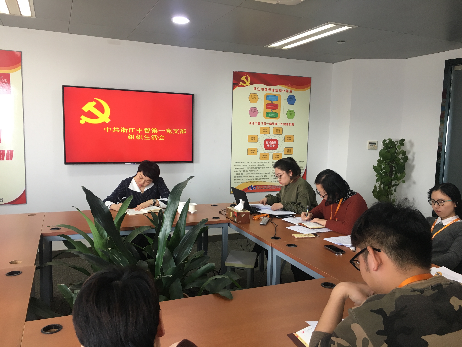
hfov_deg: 61.7
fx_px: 387
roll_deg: -1.7
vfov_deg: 48.2
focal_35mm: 29
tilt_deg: -6.3
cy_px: 174
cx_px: 231
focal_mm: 4.15
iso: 64
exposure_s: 1/33
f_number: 2.2
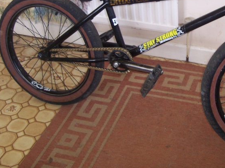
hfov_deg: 27.1
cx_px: 192
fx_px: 455
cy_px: 15
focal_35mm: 70
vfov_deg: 20.5
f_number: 2.8
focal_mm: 8
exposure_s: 1/30
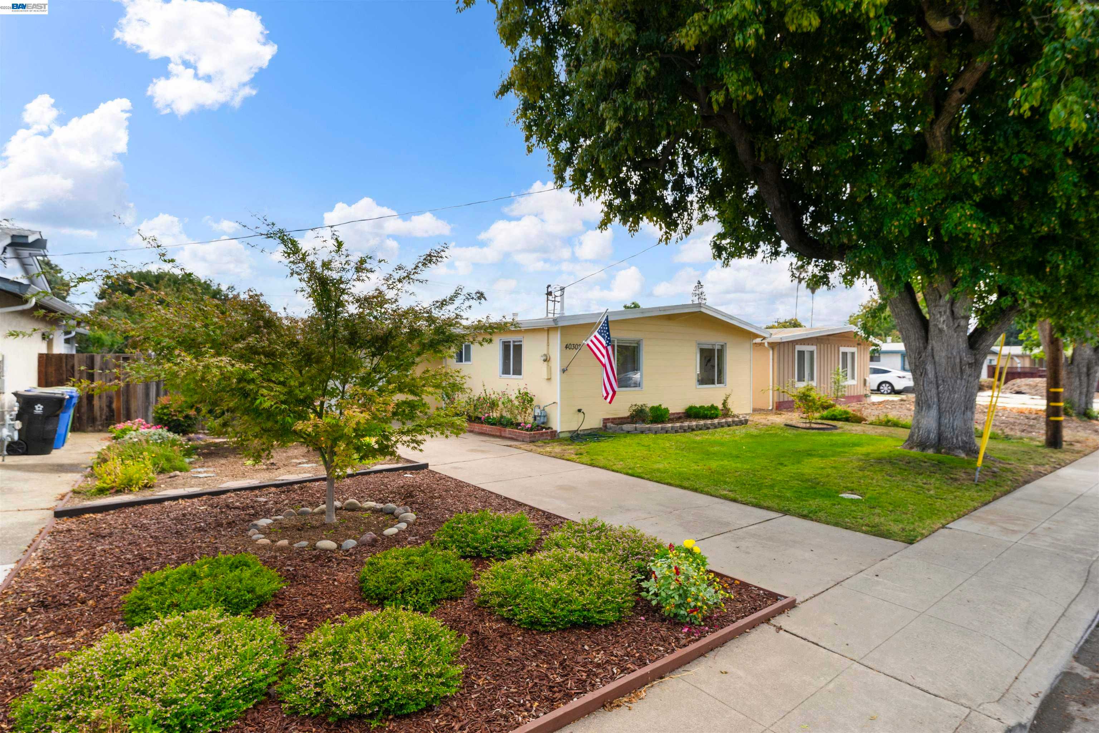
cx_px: 550
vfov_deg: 65.7
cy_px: 366
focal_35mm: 19
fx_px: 568
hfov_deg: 88.1
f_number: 5.6
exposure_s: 1/250
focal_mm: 18.6
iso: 100
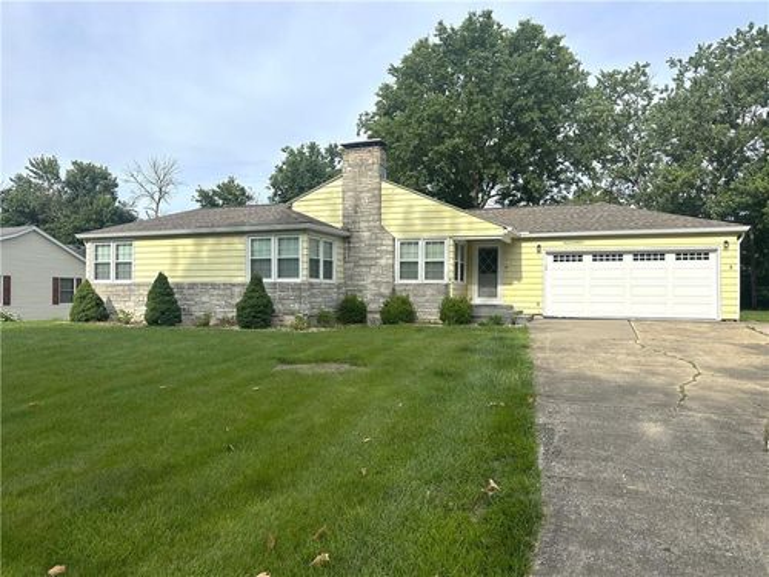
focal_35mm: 24
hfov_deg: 71.6
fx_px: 533
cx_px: 384
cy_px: 288
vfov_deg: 56.8
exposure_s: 1/4184
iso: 80
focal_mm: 6.86
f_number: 1.78
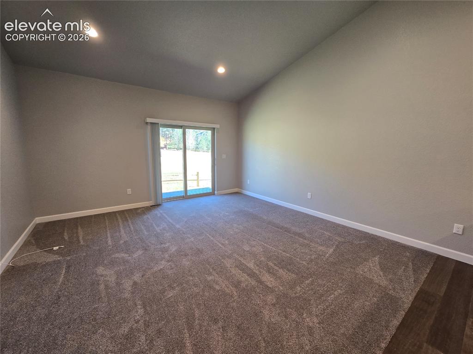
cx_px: 236
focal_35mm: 13
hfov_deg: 106.2
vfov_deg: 89.9
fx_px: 178
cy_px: 177
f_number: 2.2
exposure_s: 1/60
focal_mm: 2.2
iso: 125
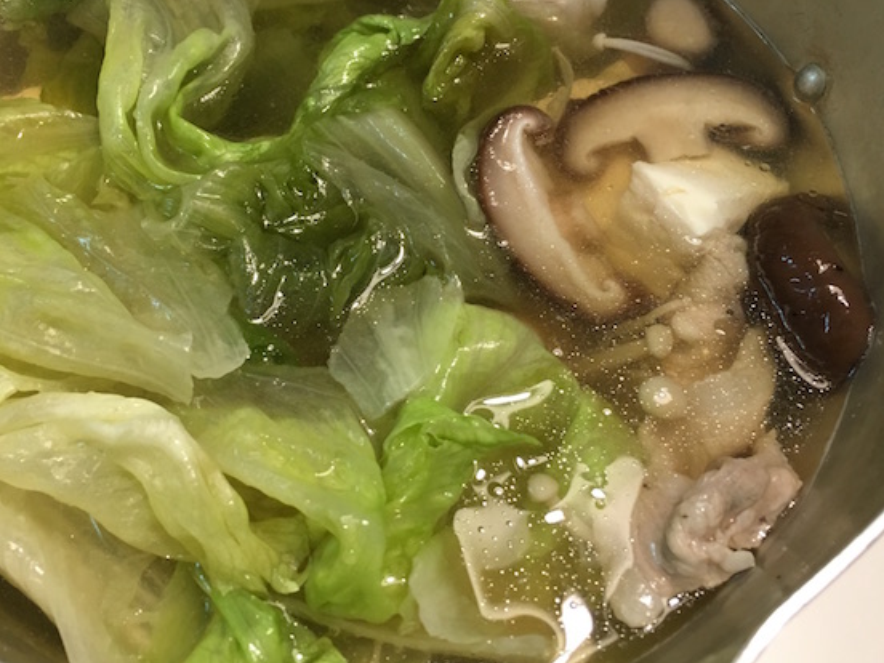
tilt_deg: -60.7
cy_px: 274
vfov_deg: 34.3
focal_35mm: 42
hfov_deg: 44.7
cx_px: 397
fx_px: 1073
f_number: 2.2
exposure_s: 1/33
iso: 125
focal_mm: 4.15
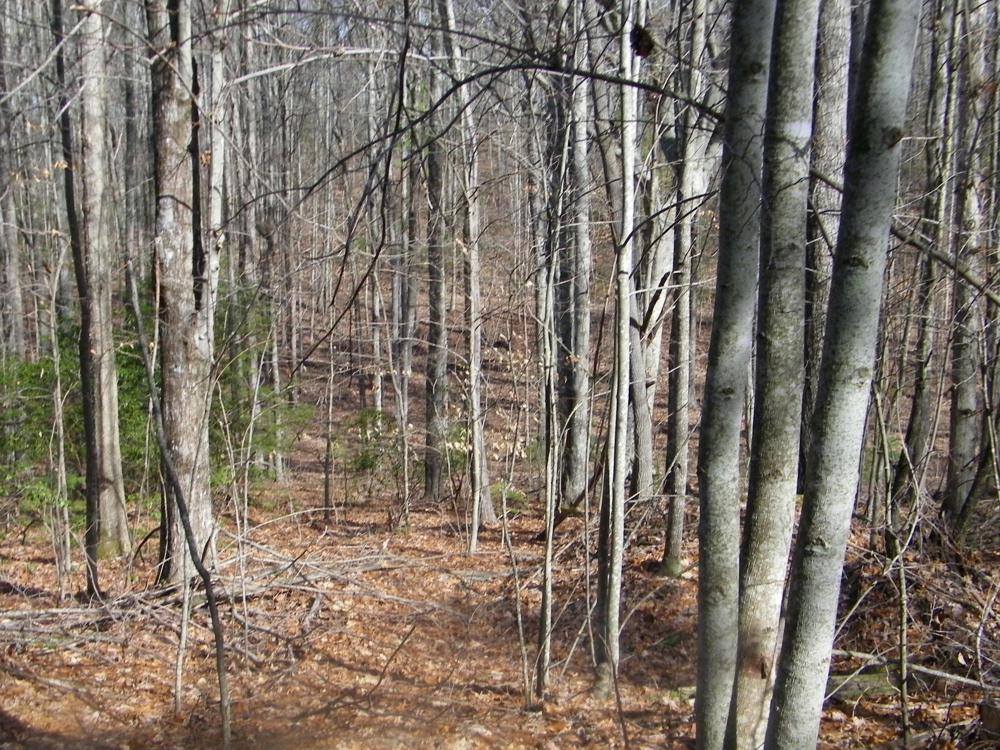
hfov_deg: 41.2
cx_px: 478
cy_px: 400
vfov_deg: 31.5
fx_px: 1329
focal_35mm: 46
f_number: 7.6
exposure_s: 1/160
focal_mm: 7.2
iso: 100
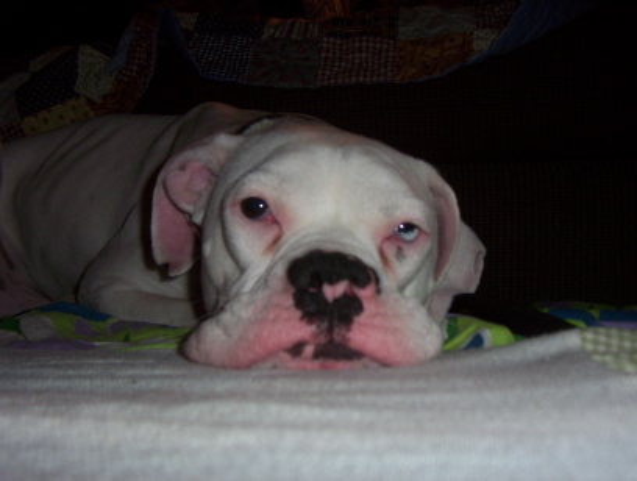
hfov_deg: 51.2
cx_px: 318
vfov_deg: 39.8
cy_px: 240
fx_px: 664
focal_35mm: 36
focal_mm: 5.54
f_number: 2.76
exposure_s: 1/30
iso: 140
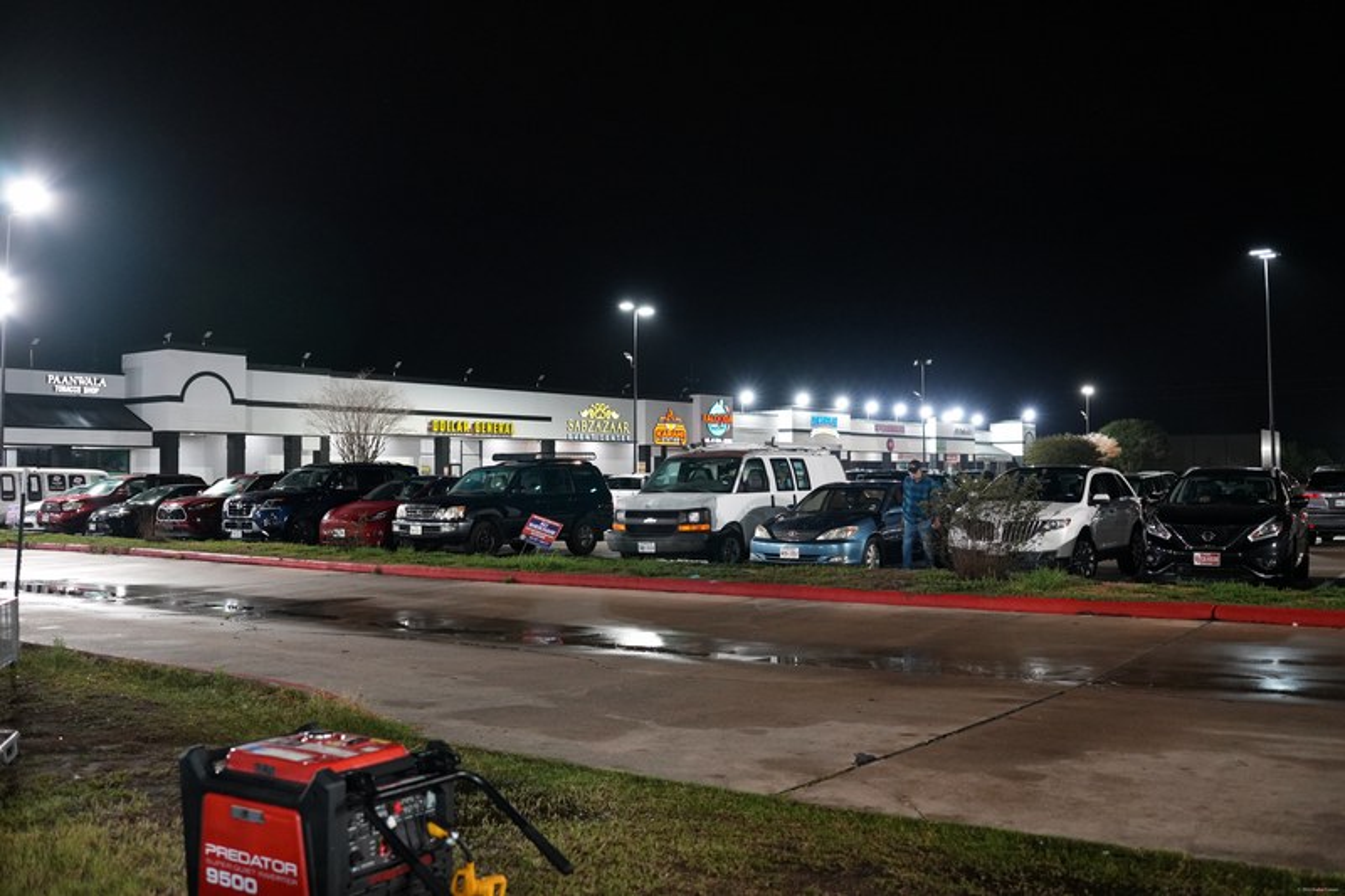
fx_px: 1289
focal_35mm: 34
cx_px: 672
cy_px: 448
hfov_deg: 55.1
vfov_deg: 38.3
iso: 1600
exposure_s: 1/160
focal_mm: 23
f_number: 2
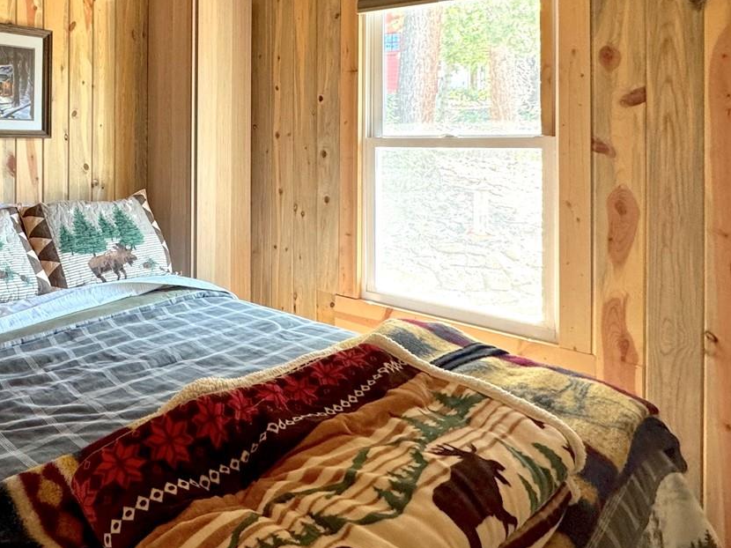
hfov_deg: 59.8
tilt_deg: -1.0
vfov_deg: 49.5
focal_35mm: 27
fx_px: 570
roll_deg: -0.2
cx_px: 140
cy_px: 144
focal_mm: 2.22
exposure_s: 1/99
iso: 320
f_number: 2.2
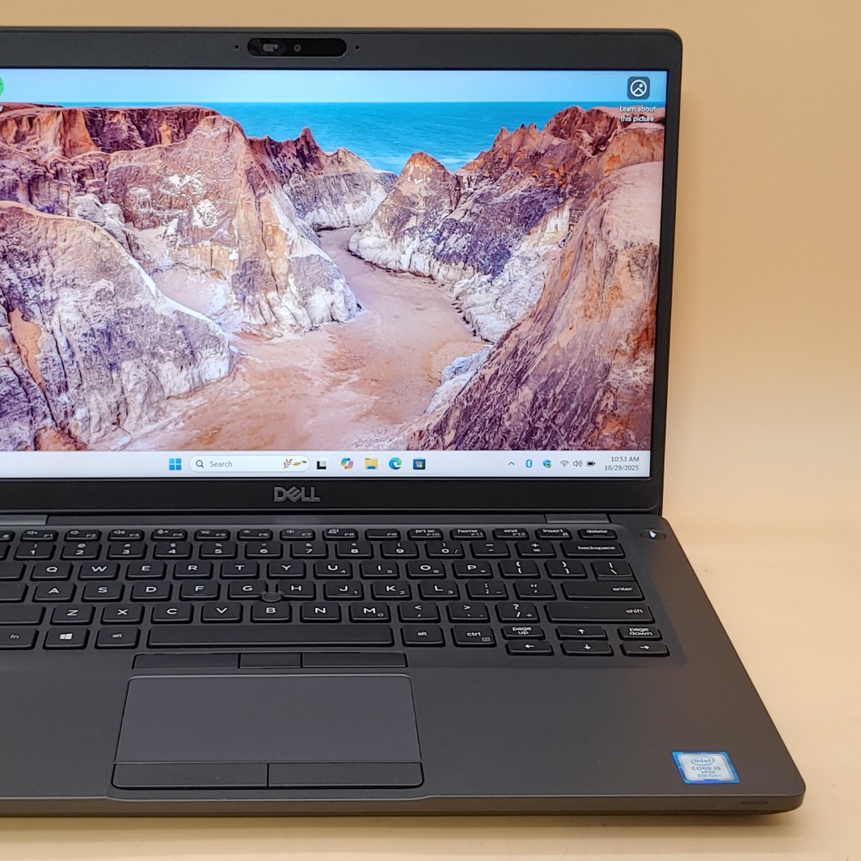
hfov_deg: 30.9
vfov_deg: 31.1
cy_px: 432
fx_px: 1548
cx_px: 314
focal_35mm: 55
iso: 100
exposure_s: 1/60
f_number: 1.8
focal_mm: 4.36
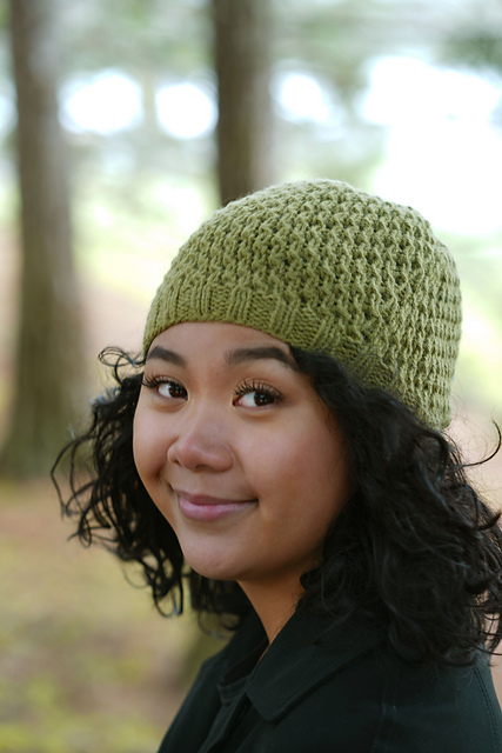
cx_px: 251
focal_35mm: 91
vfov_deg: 22.4
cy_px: 376
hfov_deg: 15.0
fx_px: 1902
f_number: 4
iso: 80
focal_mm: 91
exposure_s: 1/20
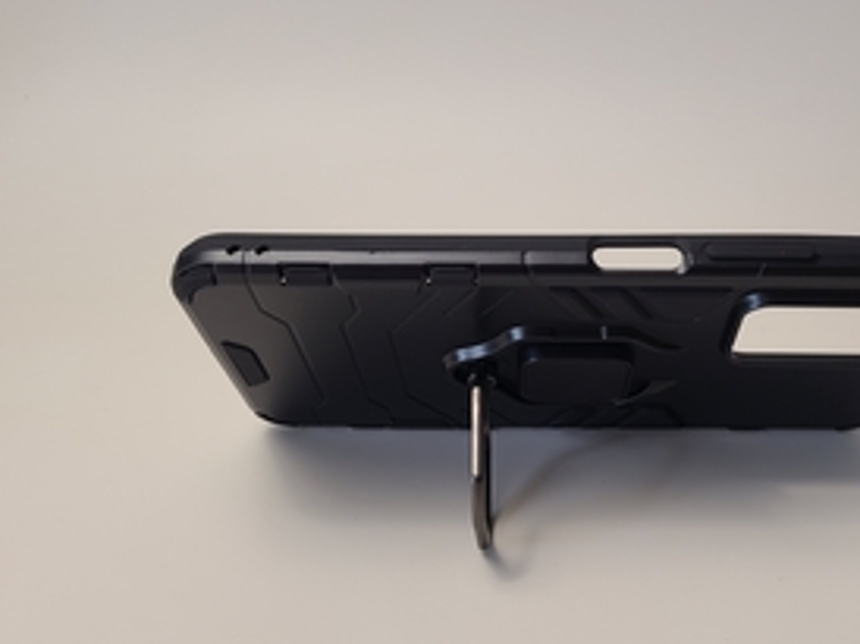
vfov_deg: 37.3
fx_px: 943
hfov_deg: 48.2
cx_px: 571
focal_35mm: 38
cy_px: 418
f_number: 1.8
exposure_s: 1/100
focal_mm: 5.4
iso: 50
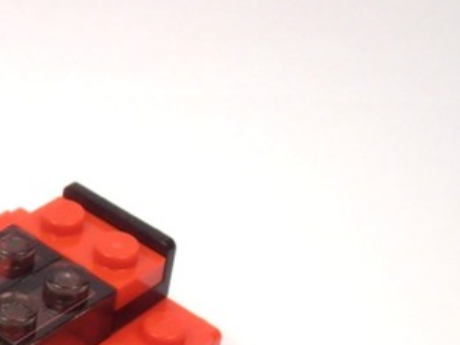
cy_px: 401
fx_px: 1475
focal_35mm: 111
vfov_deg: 13.0
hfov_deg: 16.8
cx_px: -115
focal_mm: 6.61
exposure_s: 1/125
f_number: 3.9
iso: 80
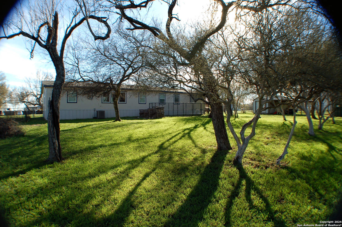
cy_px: 114
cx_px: 171
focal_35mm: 27
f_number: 8
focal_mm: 18
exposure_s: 1/200
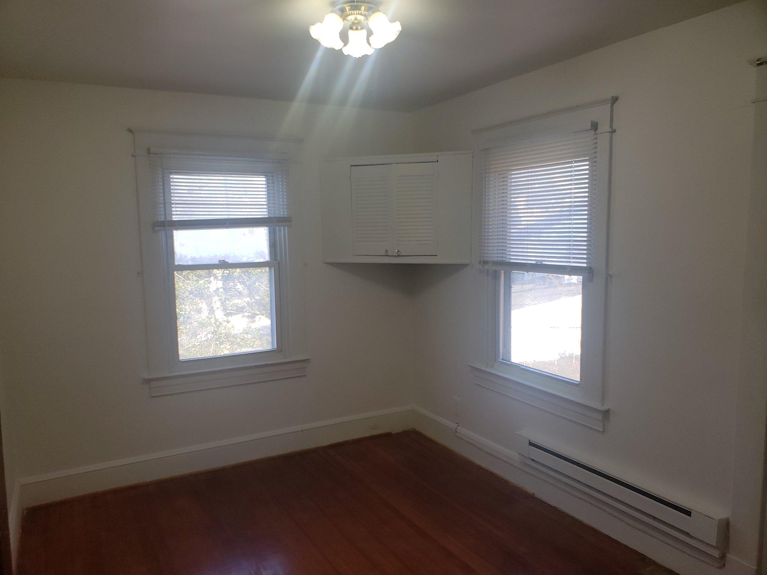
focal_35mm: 26
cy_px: 288
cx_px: 384
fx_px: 576
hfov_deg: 67.3
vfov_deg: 53.1
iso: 64
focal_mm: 4.3
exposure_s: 1/120
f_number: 2.4
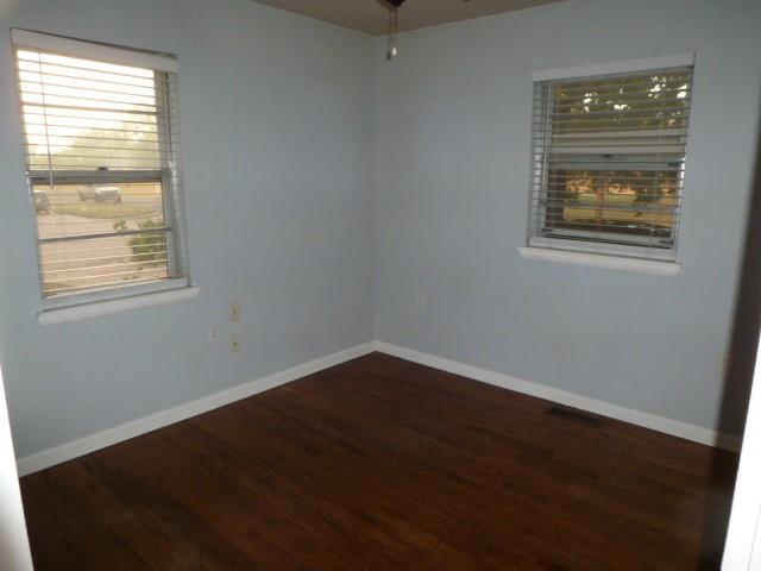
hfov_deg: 71.6
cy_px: 286
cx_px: 380
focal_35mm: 24
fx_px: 528
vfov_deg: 56.8
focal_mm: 4.3
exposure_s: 1/60
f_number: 3.3
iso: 250
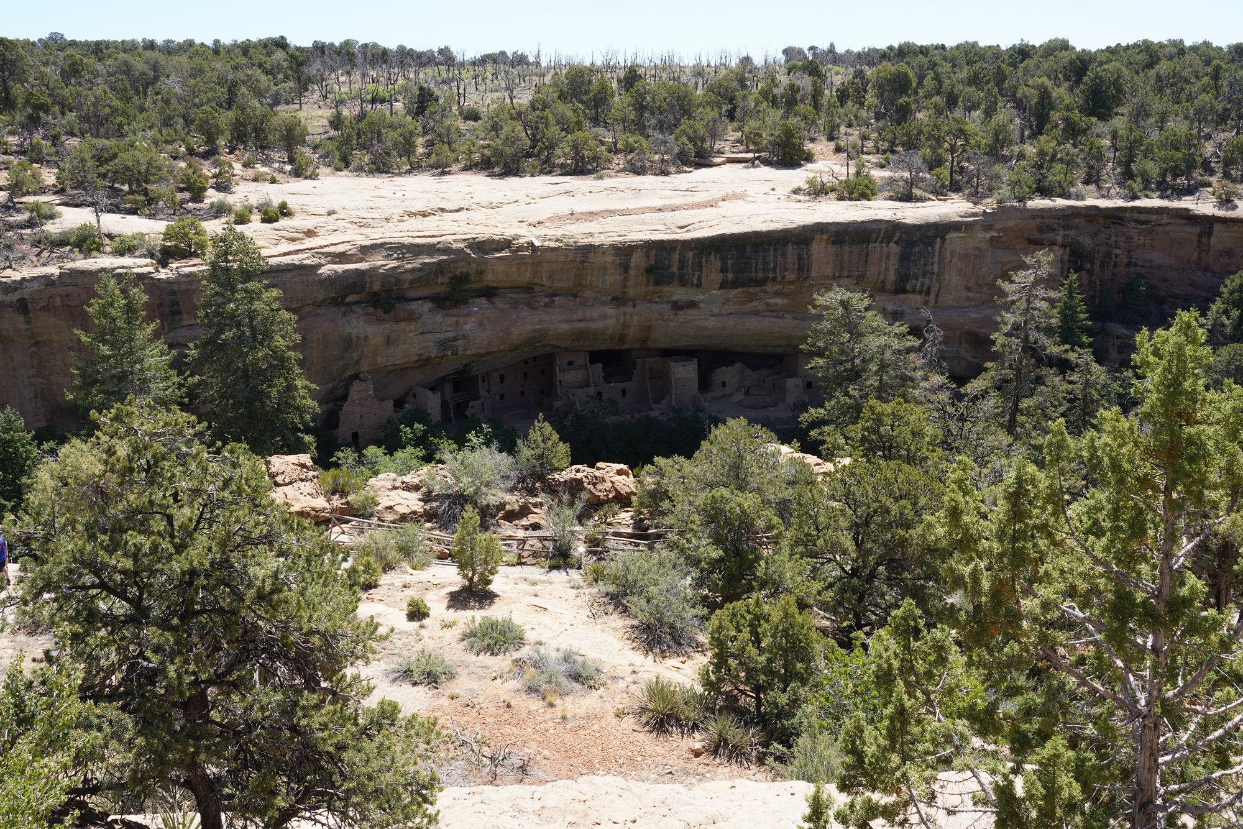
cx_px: 622
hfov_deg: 57.2
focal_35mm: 33
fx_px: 1140
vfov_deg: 40.0
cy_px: 414
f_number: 14
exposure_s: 1/100
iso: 250
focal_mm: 33
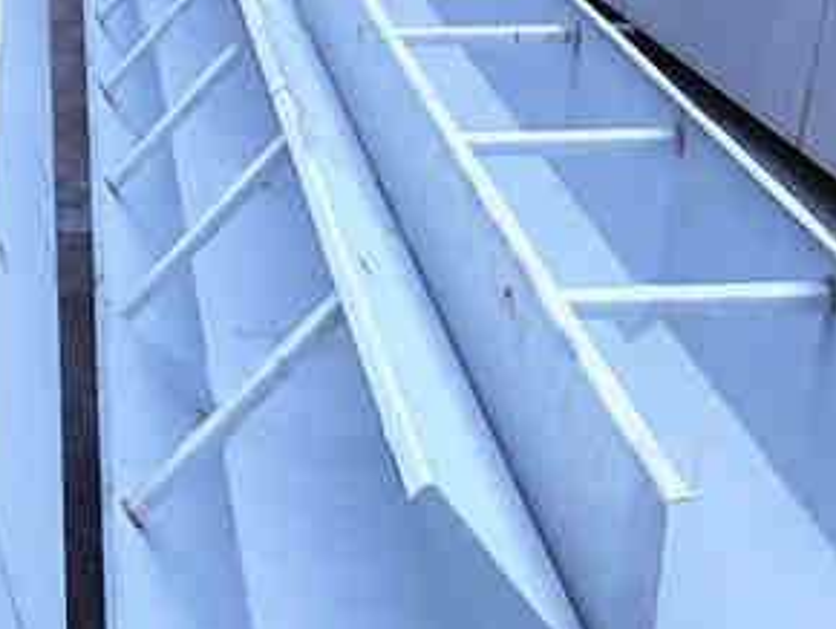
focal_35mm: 64
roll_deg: -1.3
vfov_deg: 22.8
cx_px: 104
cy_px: 459
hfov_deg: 29.2
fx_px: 1547
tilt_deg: -27.0
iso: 200
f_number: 2.2
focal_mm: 4.15
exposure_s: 1/20
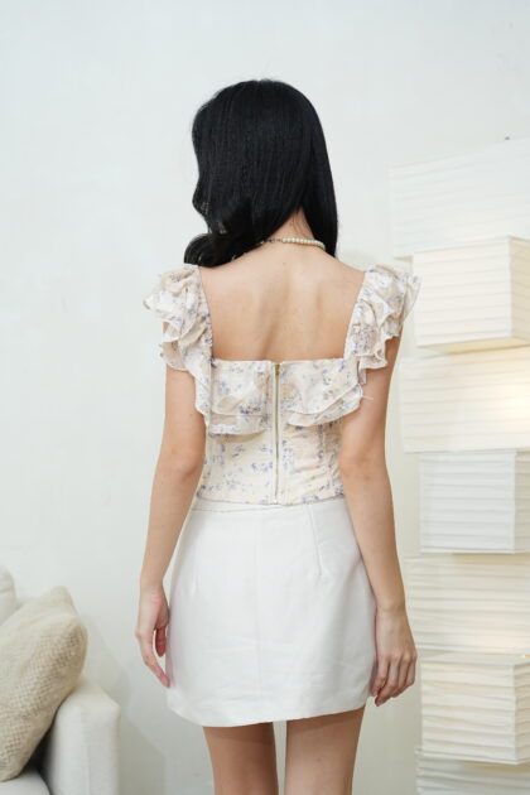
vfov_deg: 28.8
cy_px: 398
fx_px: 1546
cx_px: 265
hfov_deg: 19.5
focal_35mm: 70
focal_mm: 70
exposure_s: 1/160
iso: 640
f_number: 4
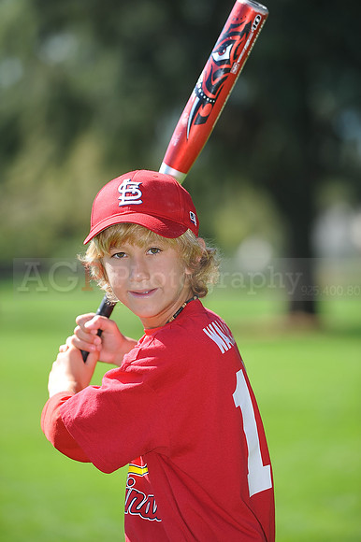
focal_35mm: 200
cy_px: 271
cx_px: 180
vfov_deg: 10.3
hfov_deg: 6.9
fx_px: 3012
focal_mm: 200
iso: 200
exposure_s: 1/640
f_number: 4.5
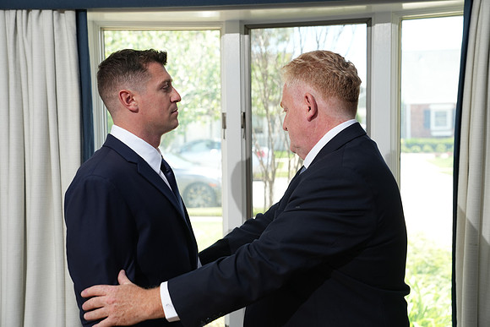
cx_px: 245
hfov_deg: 38.9
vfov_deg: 26.5
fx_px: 694
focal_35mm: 51
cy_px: 164
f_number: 4
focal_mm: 51
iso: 320
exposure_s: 1/200
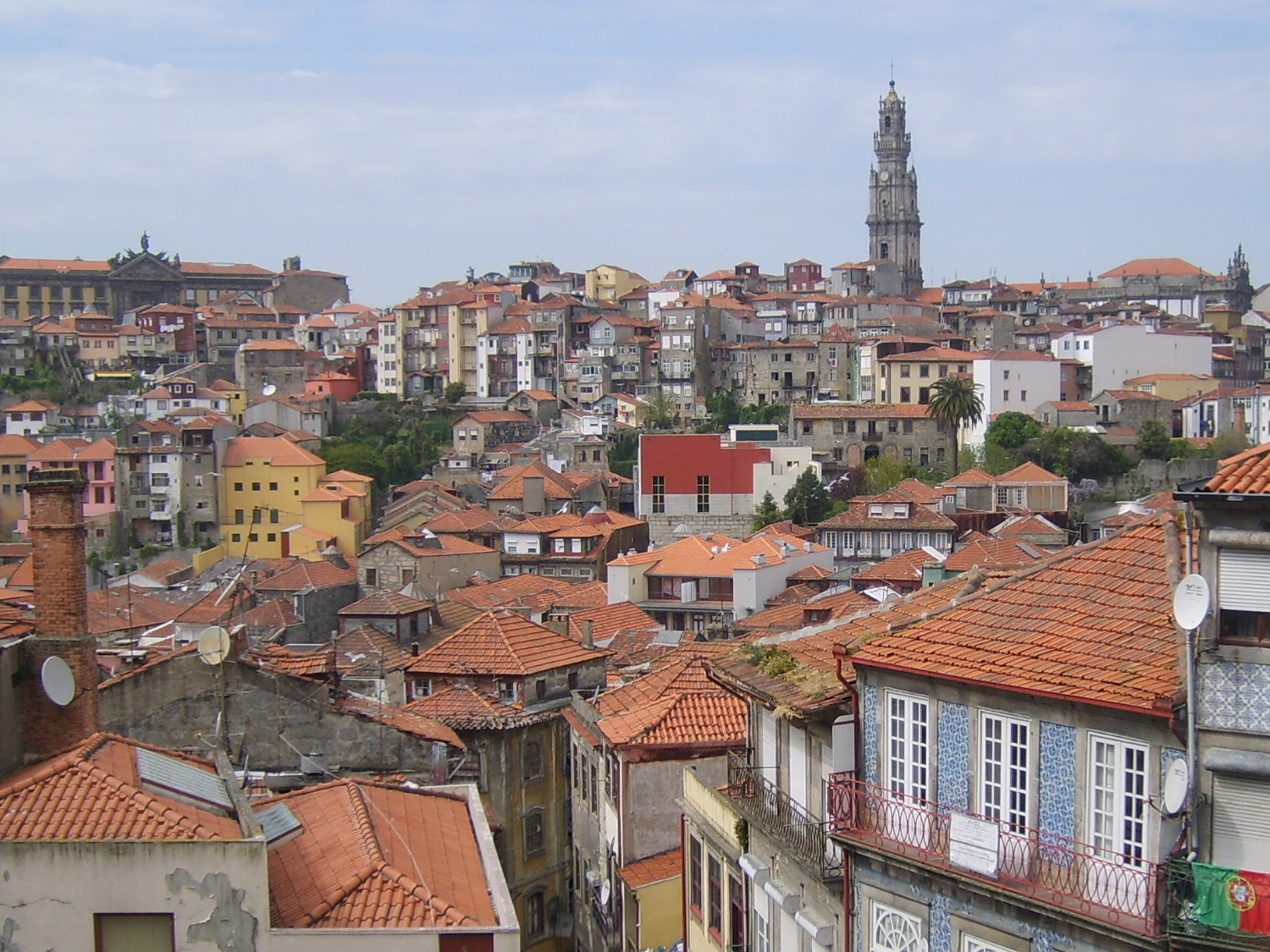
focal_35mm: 53
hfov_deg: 36.0
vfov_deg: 27.4
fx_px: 1944
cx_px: 776
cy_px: 587
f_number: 7.1
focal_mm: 5.8
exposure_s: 1/180
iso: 50
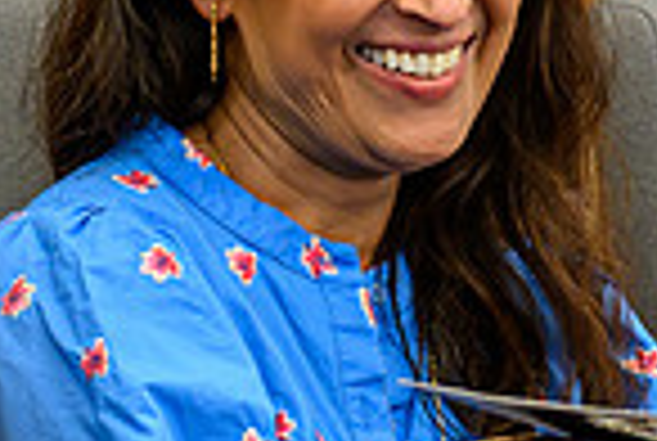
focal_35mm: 940
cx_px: 639
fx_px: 17190
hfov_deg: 2.2
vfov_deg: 1.5
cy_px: -2
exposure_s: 1/125
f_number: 2.8
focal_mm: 150
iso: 900
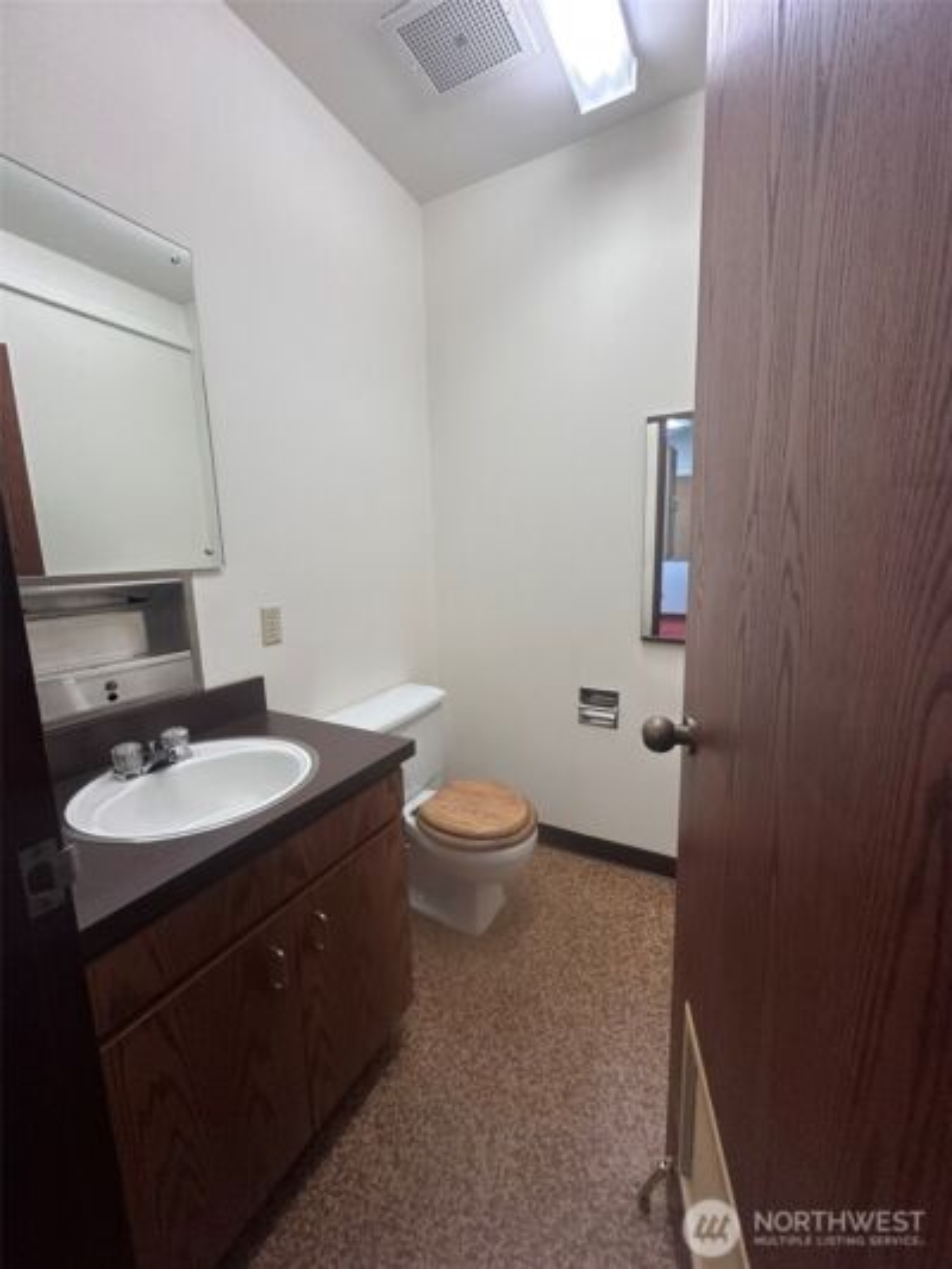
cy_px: 634
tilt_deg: -9.8
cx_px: 476
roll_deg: +0.7
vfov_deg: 102.1
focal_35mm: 14
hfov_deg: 85.7
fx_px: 513
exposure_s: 1/120
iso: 320
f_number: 2.2
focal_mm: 2.22
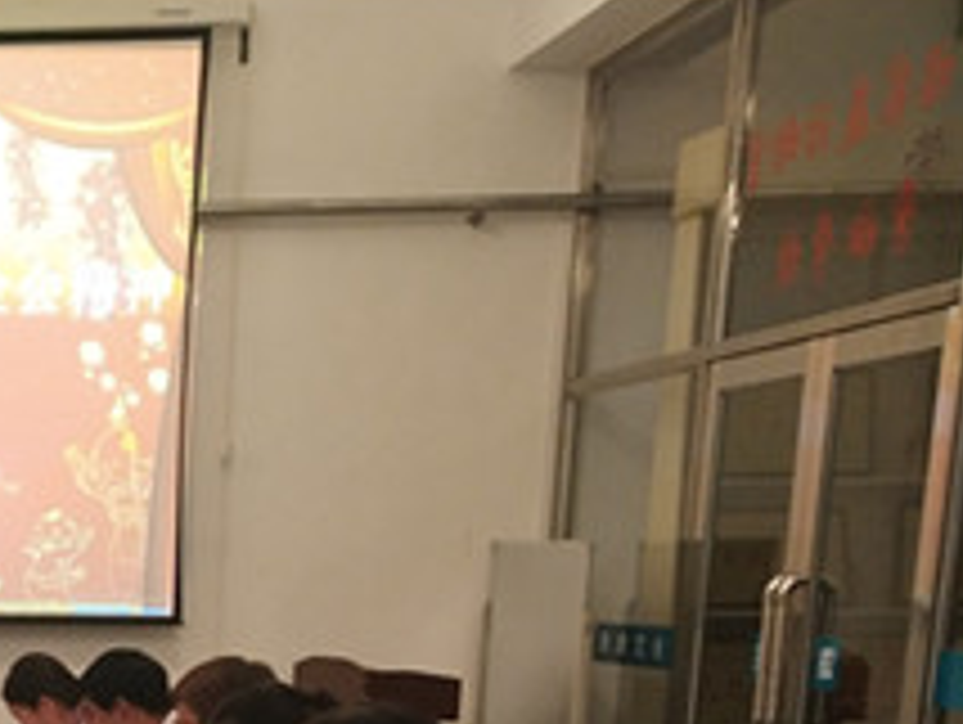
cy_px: 994
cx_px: -338
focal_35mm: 84
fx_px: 2339
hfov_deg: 20.9
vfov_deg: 16.4
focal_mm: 3.95
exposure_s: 1/33.3
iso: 783
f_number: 1.8
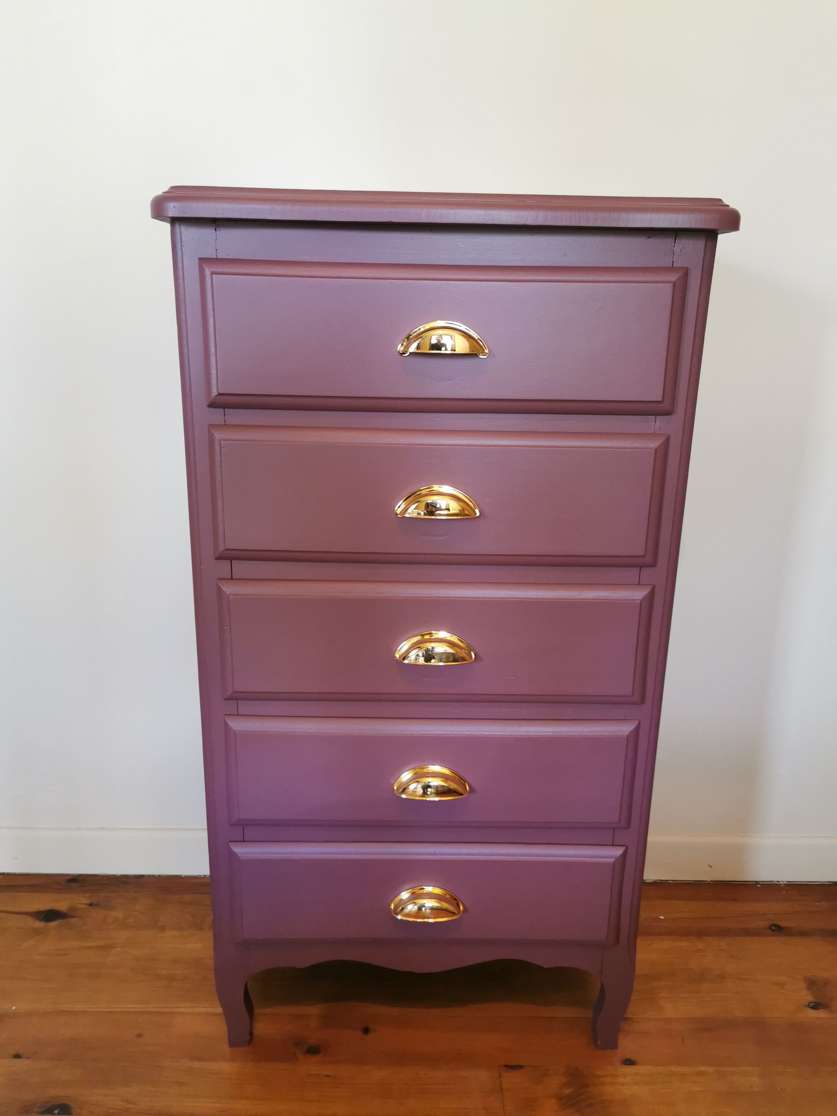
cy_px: 558
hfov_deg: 51.4
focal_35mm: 27
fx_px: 870
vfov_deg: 65.3
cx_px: 418
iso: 250
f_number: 1.6
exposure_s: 1/50
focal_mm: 5.56
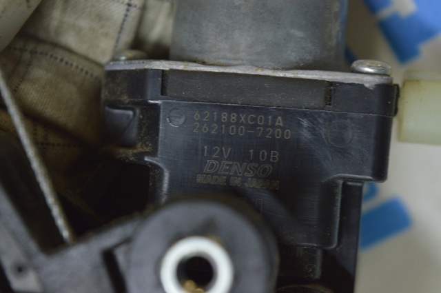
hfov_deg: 24.6
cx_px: 220
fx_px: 1009
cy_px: 146
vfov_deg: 16.5
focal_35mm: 82
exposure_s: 1/40
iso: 400
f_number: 5.6
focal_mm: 55
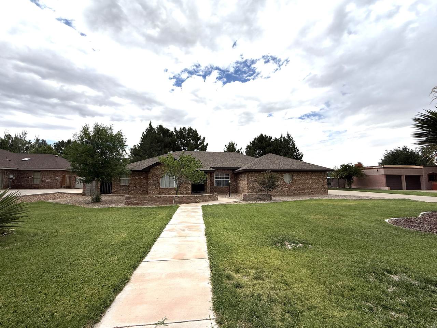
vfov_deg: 85.7
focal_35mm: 14
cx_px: 218
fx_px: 177
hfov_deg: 102.1
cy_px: 164
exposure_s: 1/2976
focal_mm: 2.22
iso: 50
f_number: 2.2
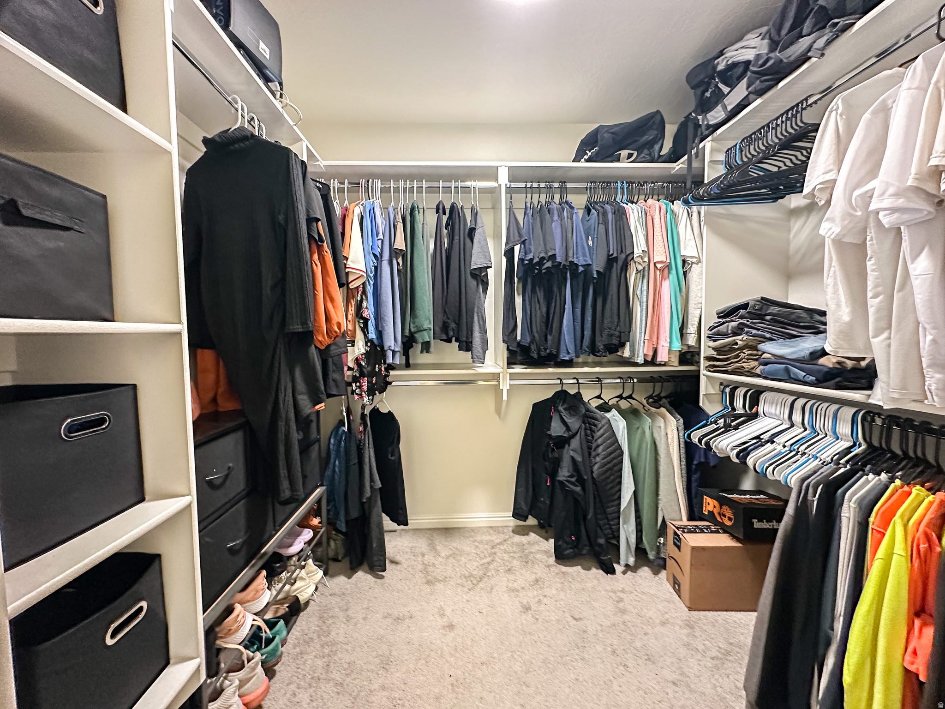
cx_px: 472
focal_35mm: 14
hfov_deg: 102.1
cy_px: 354
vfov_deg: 85.7
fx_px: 382
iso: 640
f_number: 2.2
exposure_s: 1/60
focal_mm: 2.22
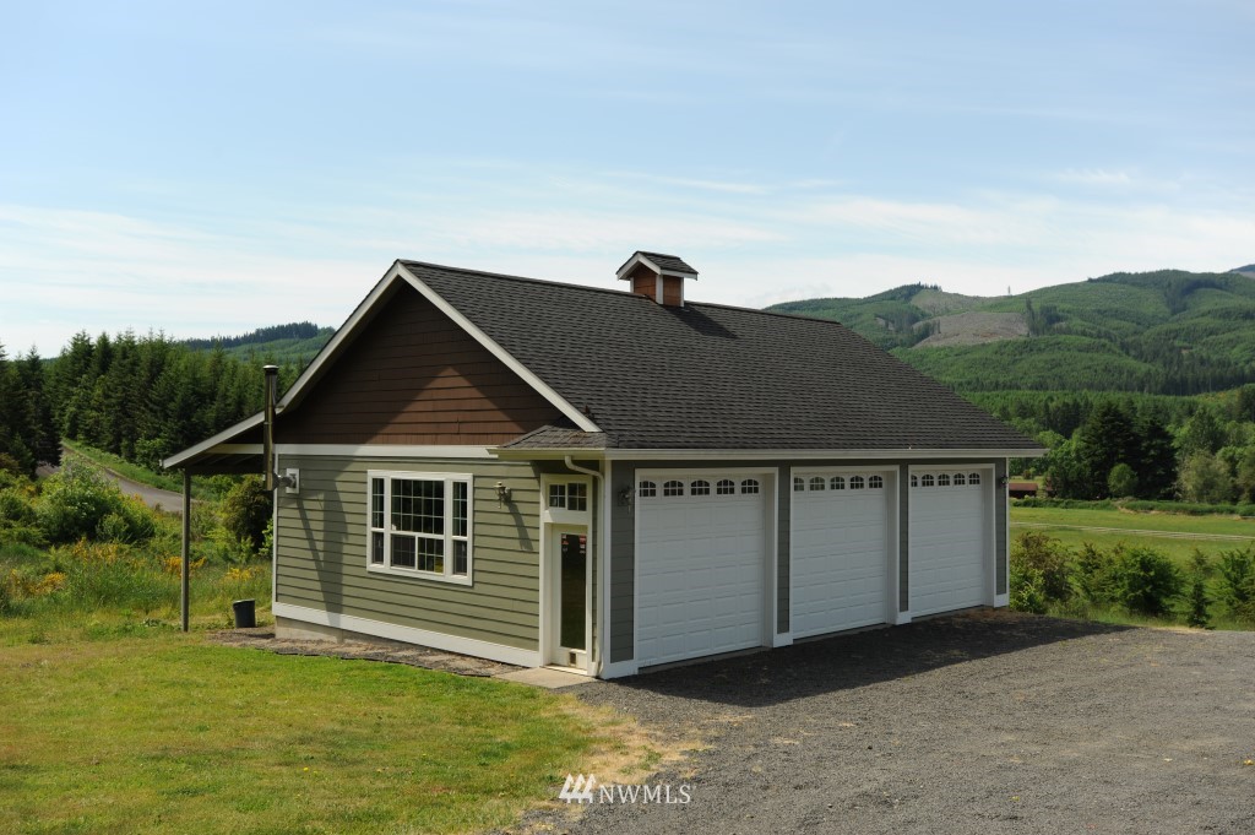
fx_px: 1219
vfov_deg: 37.8
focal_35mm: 35
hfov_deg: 54.5
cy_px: 418
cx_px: 628
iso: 200
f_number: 8
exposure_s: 1/500
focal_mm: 35
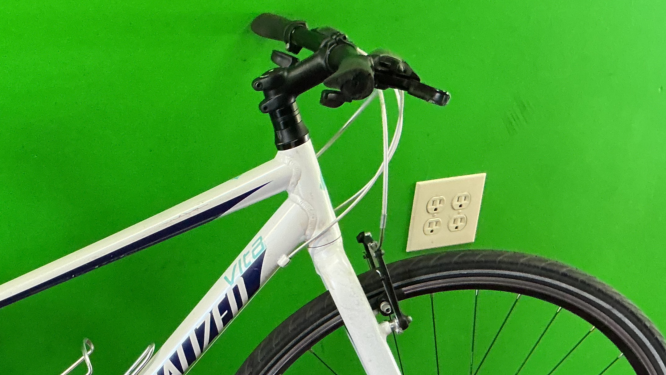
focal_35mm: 59
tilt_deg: -34.7
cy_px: 414
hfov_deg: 33.8
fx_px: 1042
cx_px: 85
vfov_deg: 19.5
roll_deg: +3.9
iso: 250
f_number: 1.8
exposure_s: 1/60
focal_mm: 3
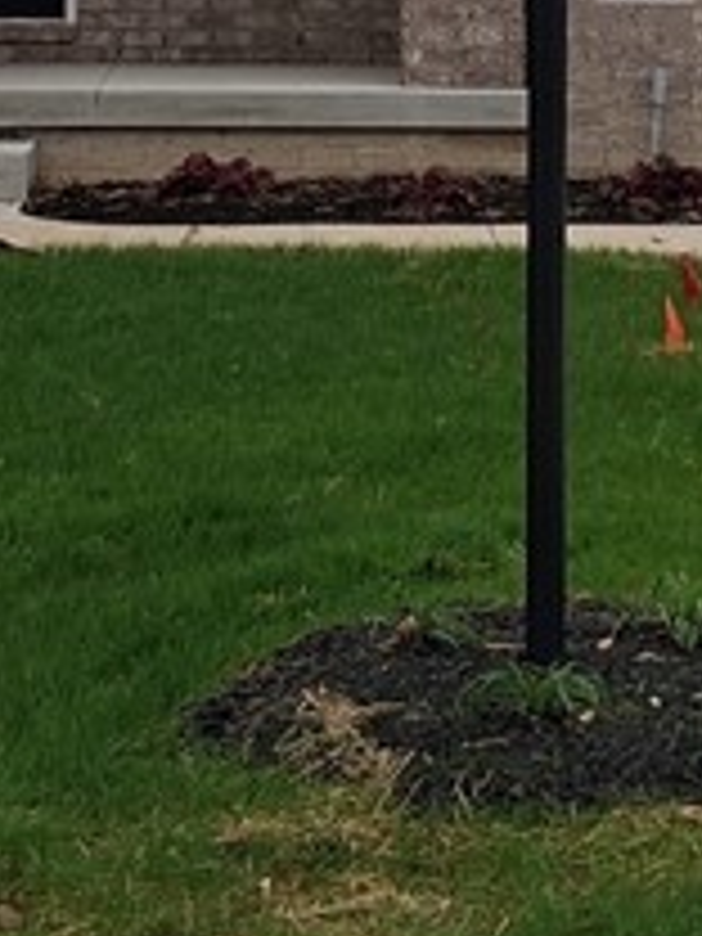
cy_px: -364
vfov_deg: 14.6
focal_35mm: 128
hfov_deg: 11.6
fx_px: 3461
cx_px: 324
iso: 25
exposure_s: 1/100
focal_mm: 3.98
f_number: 1.8
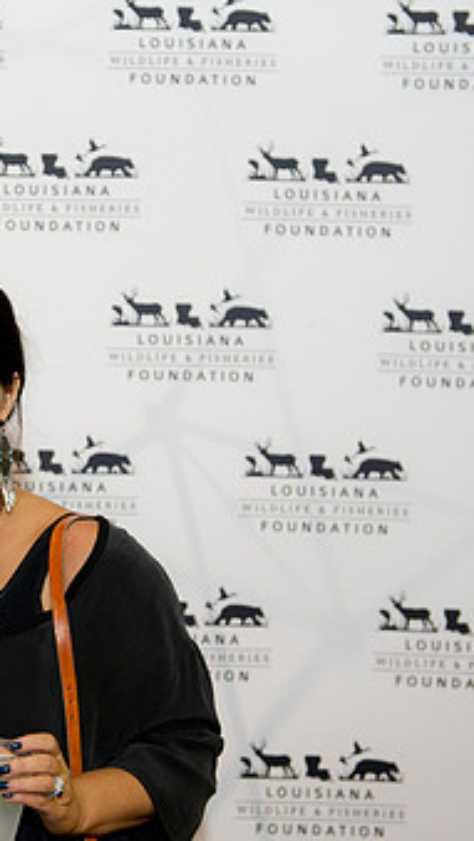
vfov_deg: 24.7
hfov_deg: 13.8
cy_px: 392
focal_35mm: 86
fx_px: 1919
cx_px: -45
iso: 800
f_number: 3.5
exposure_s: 1/125
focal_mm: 48
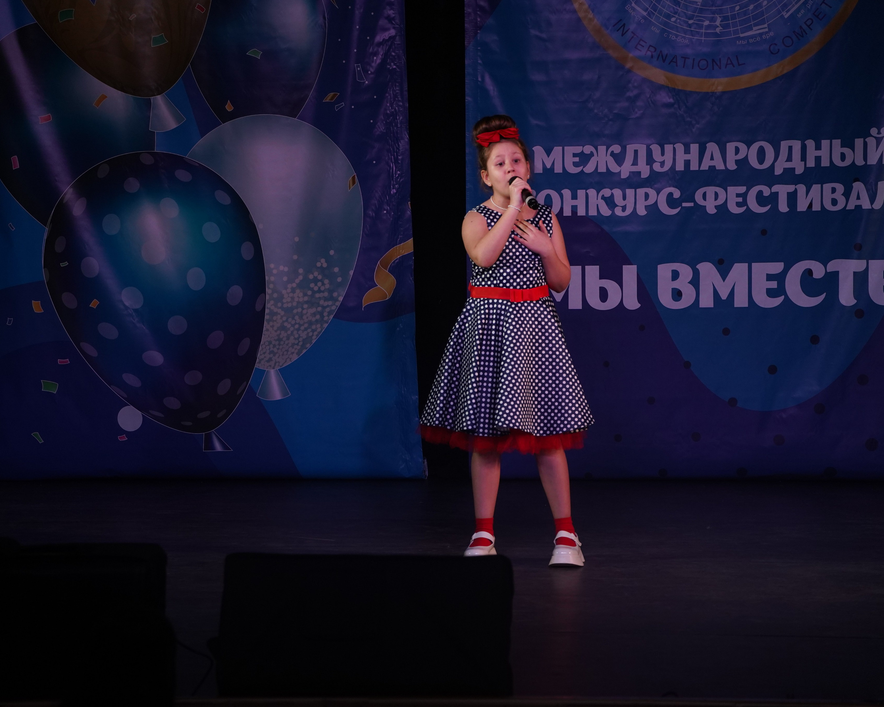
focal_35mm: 156
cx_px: 405
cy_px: 354
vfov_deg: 9.9
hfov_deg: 12.4
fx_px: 4081
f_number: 5.6
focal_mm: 138
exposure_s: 1/400
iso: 2000
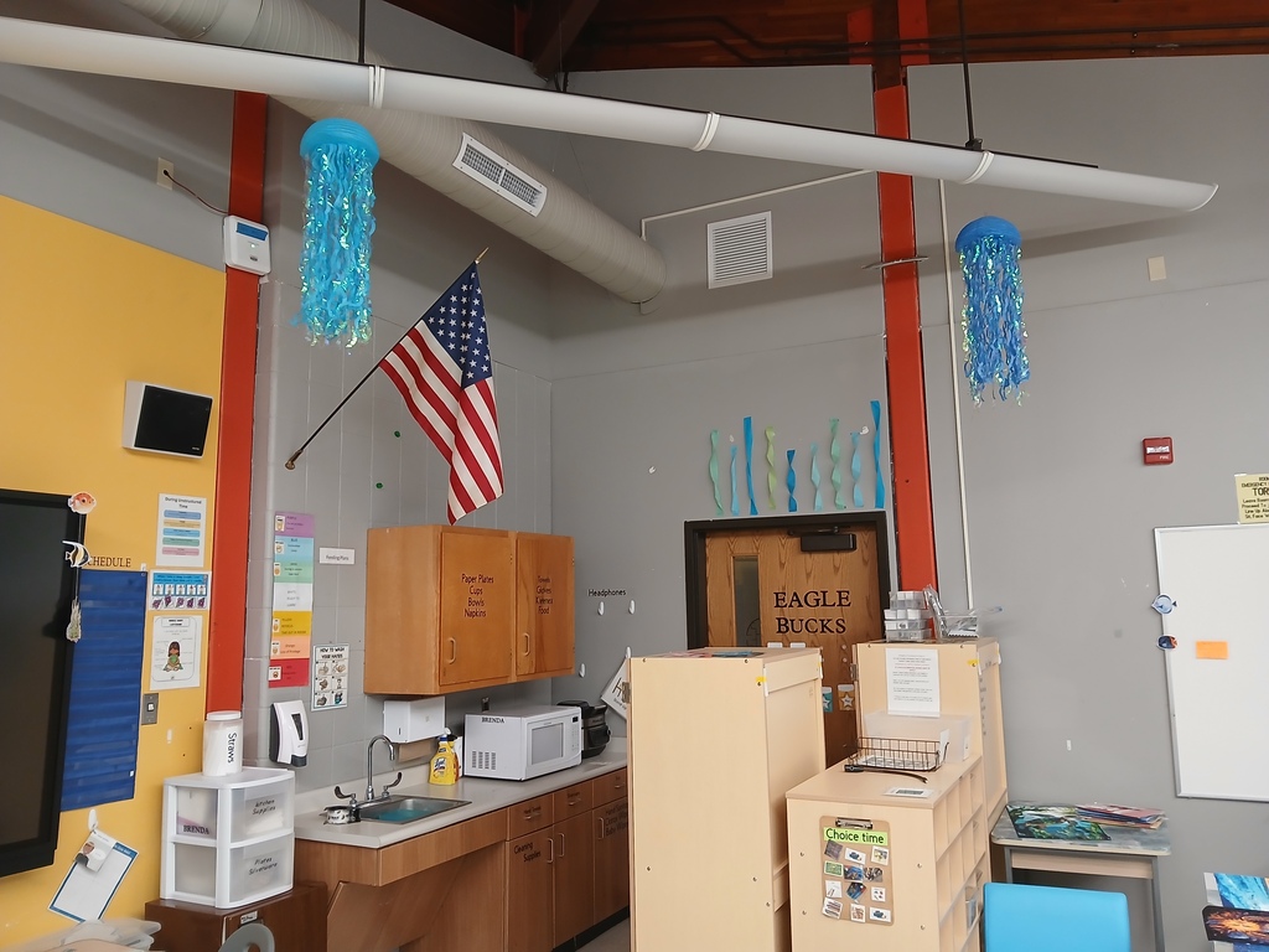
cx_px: 634
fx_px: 953
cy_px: 476
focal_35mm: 26
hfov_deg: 67.3
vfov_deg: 53.1
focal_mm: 3.98
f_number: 1.8
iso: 200
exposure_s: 1/40
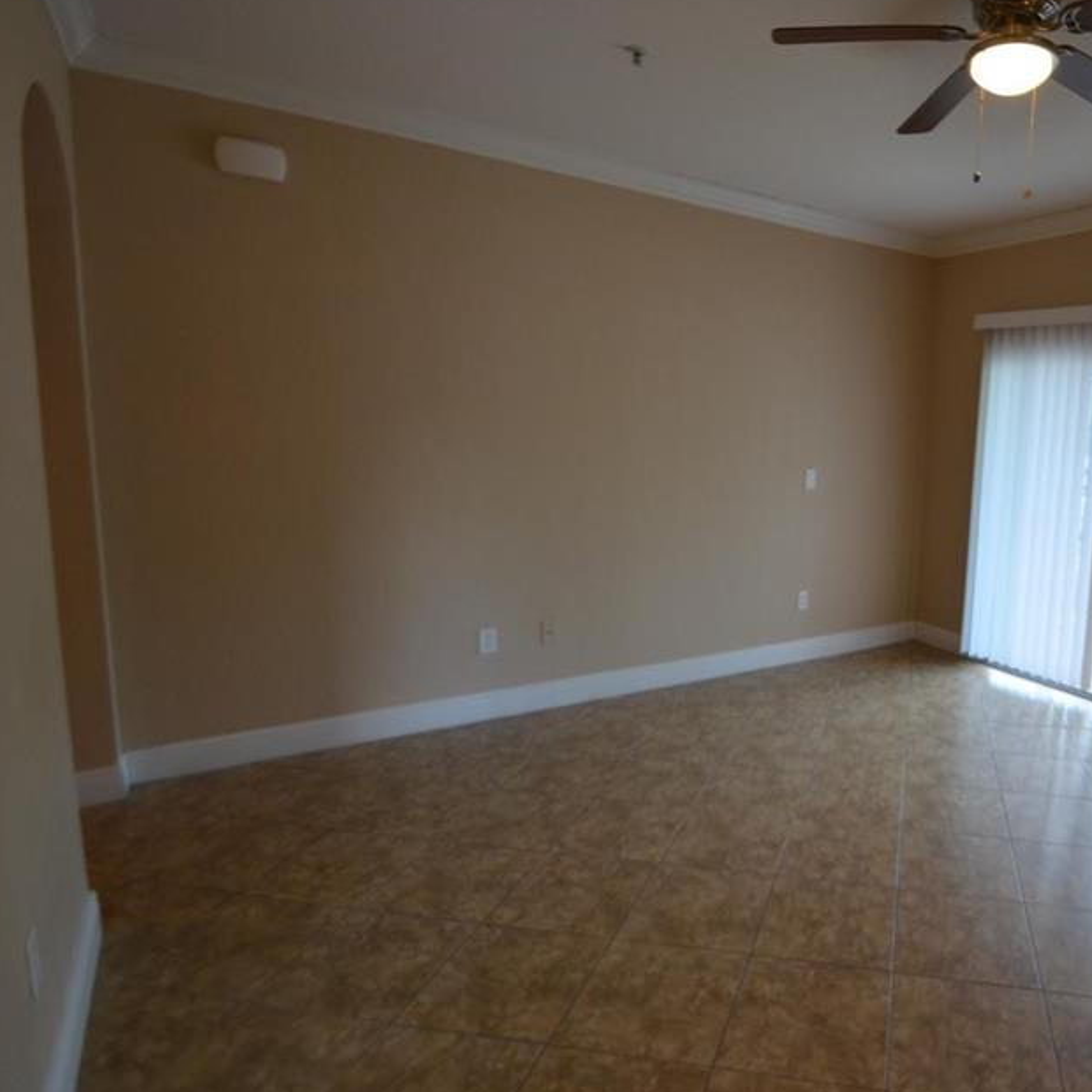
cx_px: 828
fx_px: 749
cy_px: 513
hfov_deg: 67.3
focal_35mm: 21
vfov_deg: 72.1
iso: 400
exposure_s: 1/60
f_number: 4
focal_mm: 10
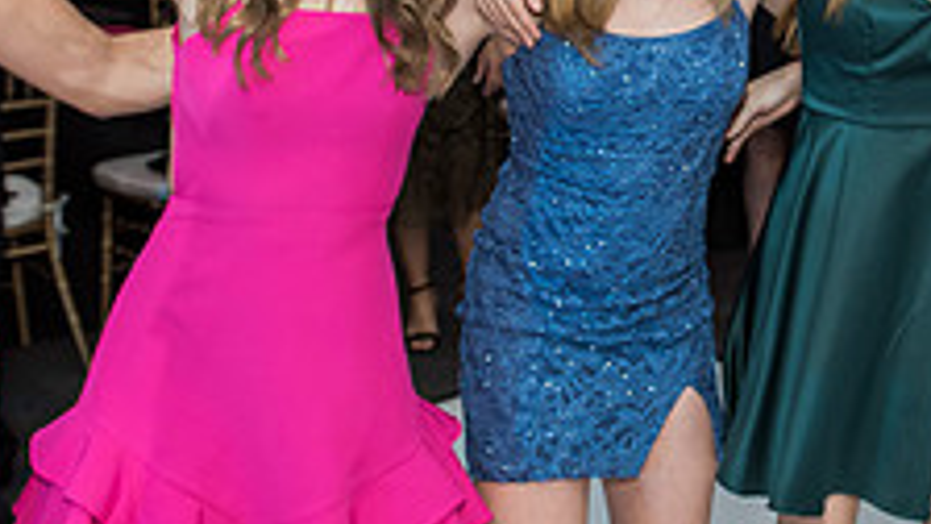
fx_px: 1605
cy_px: 35
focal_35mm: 65
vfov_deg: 18.2
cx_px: 752
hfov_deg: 31.5
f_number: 4
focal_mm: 24
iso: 1000
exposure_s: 1/100
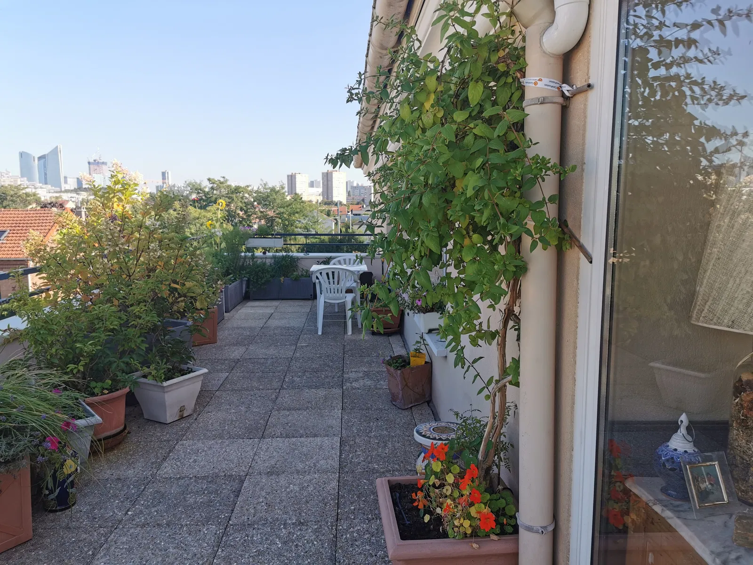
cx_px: 376
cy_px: 282
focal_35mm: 27
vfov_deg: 51.4
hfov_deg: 65.3
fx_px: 587
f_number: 1.6
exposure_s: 1/1479
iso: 50
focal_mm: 5.56
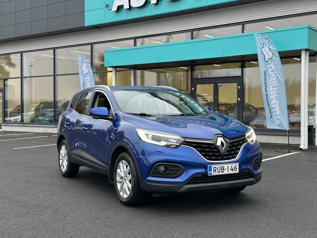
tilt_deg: -0.5
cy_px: 119
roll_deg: -0.5
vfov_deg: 30.3
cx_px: 158
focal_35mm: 48
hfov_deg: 39.7
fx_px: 440
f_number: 1.78
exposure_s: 1/121
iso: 80
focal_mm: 6.86
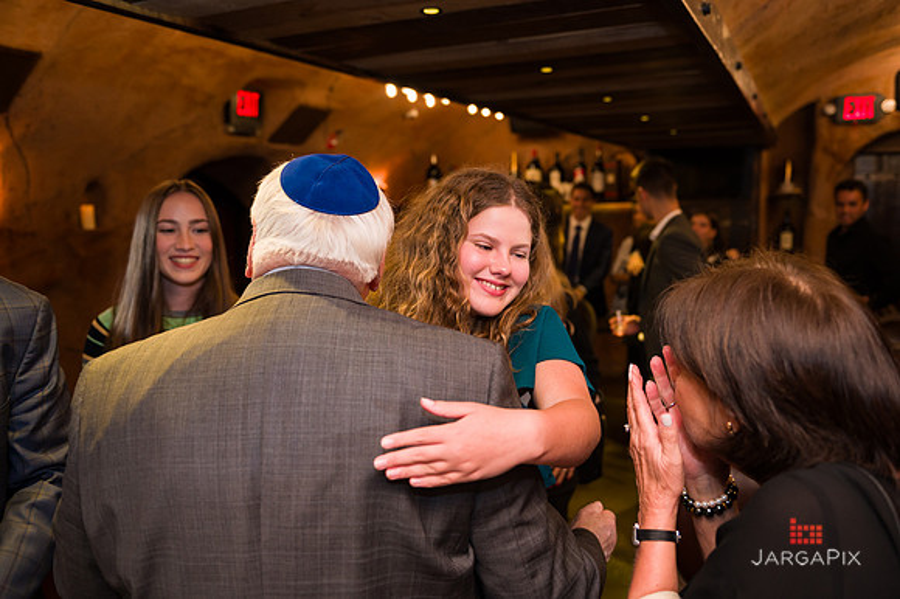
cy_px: 300
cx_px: 450
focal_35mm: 30
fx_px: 738
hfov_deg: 62.7
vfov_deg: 44.2
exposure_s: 1/200
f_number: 4
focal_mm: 29
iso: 1250
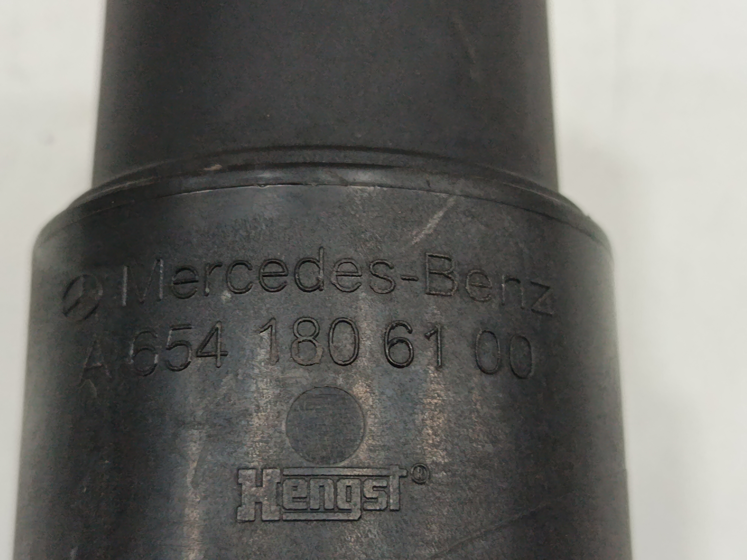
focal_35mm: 53
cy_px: 280
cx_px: 374
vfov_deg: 27.5
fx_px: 1144
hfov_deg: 36.2
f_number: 1.7
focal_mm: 5.24
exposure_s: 1/50
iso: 941
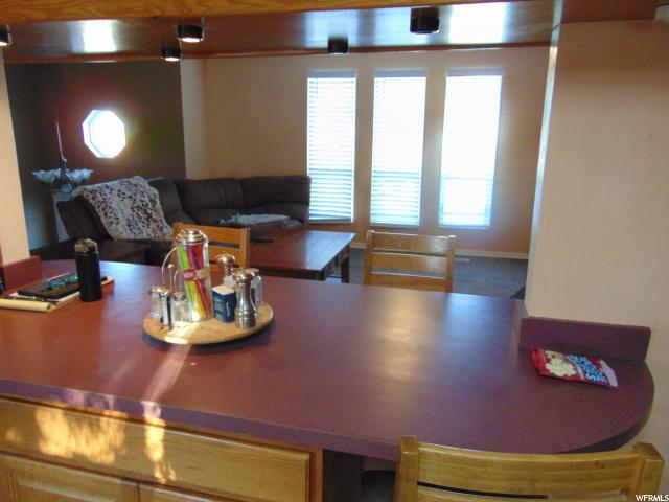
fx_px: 483
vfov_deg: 54.9
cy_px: 251
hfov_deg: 69.4
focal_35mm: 25
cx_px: 334
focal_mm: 4.5
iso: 400
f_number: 3
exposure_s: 1/30
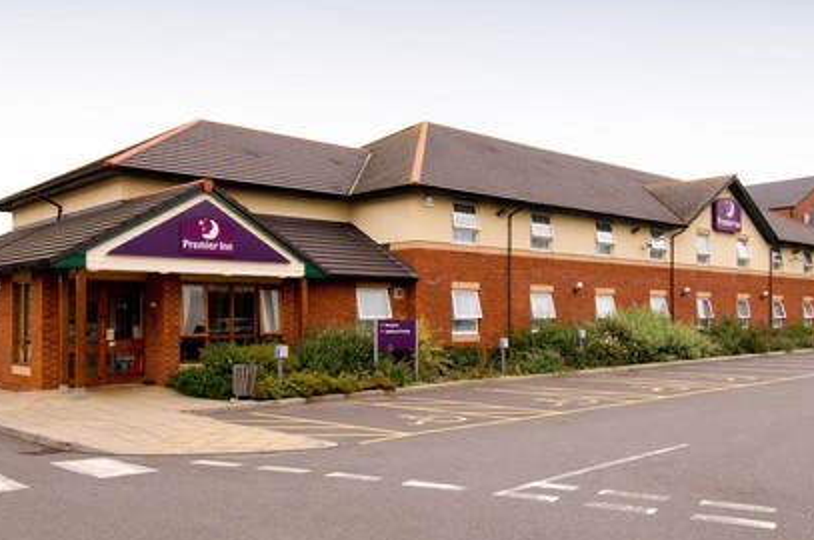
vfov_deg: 38.8
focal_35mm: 34
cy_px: 270
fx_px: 768
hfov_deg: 55.8
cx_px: 434
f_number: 8
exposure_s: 1/160
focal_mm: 18
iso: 400
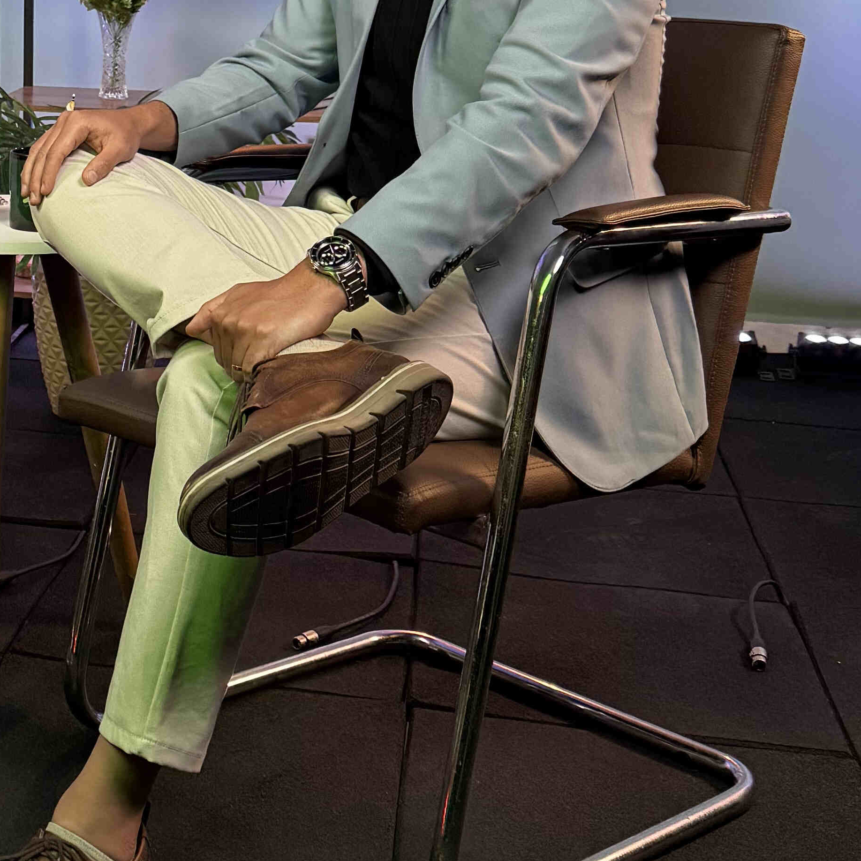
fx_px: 1857
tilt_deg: -3.5
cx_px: -11
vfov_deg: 25.3
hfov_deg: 24.8
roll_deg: +0.1
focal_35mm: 66
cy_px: 75
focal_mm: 6.76
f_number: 1.78
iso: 500
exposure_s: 1/60
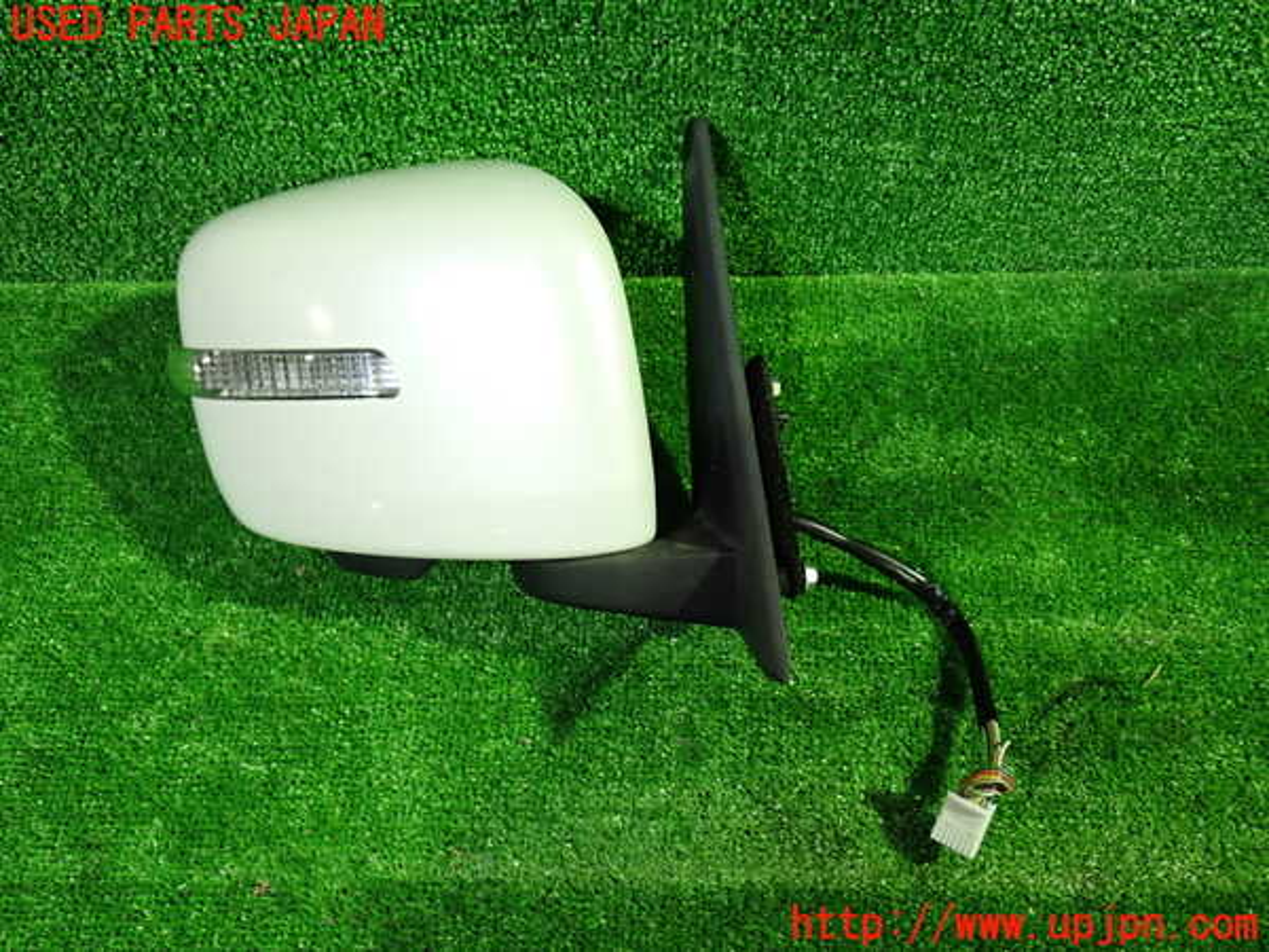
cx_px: 634
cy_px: 476
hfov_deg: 60.0
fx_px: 1100
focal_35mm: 30
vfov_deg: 46.8
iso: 500
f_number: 2.3
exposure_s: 1/30
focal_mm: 5.4
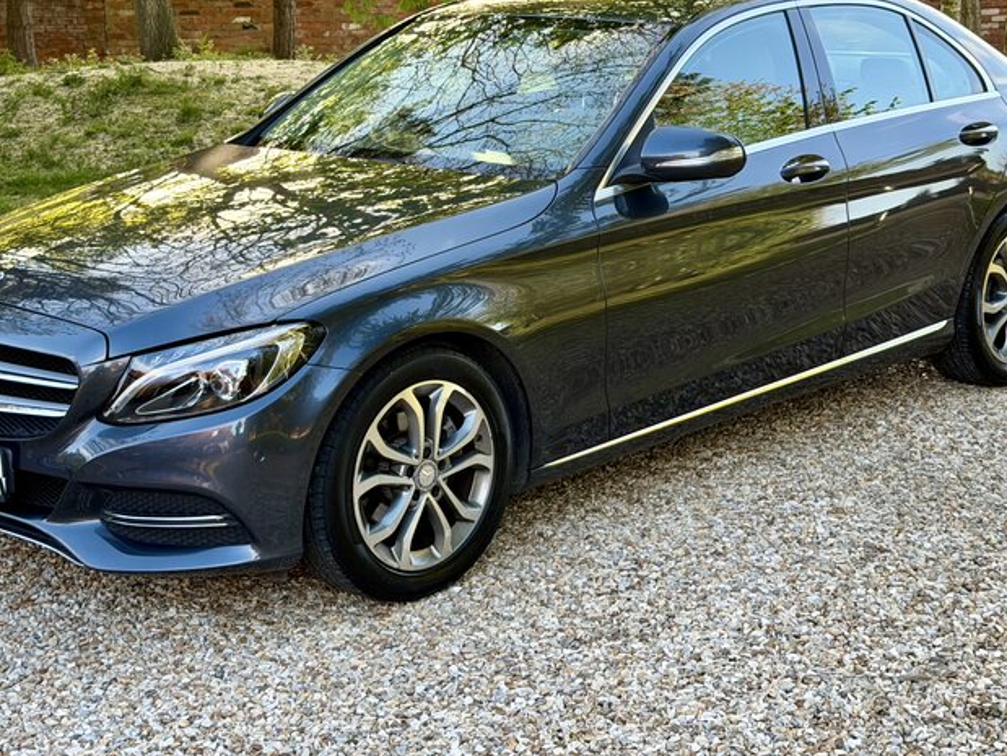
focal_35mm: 62
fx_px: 1805
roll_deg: +0.5
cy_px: 330
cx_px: 495
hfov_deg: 31.2
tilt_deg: -11.8
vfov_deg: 23.7
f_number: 1.78
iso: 80
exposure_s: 1/354
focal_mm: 6.76
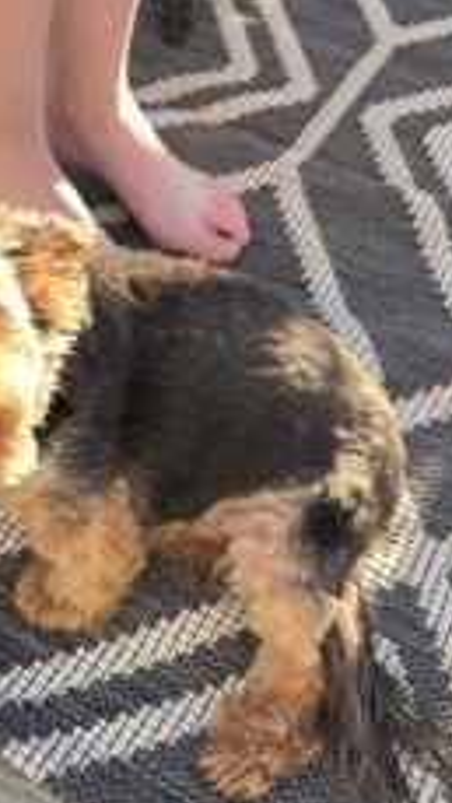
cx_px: 40
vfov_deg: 44.5
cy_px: 449
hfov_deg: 25.2
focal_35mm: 46
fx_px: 979
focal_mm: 5.4
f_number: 1.8
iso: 40
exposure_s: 1/180
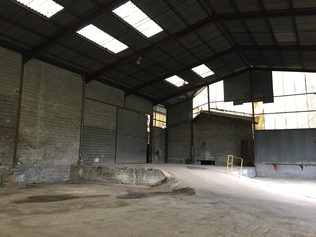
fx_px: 265
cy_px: 118
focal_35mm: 29
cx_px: 158
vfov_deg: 48.2
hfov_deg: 61.7
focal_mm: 4.15
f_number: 2.2
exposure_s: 1/33
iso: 125
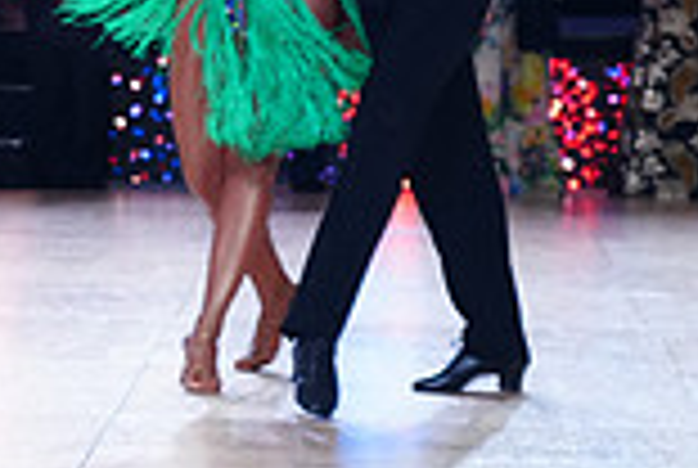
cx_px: -603
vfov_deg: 5.9
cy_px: -16
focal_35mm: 235
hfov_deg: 8.4
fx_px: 4565
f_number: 5
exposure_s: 1/500
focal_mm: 63
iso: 2000
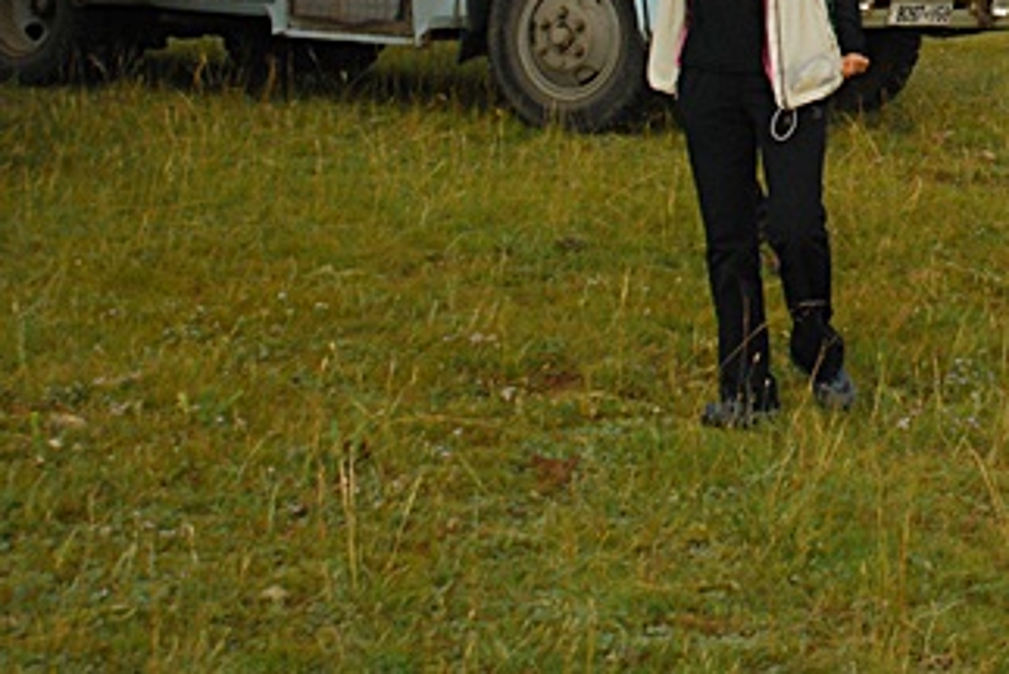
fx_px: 2917
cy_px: -159
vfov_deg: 12.8
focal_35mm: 104
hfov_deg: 19.2
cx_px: 943
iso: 400
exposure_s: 1/100
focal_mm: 28
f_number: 6.3
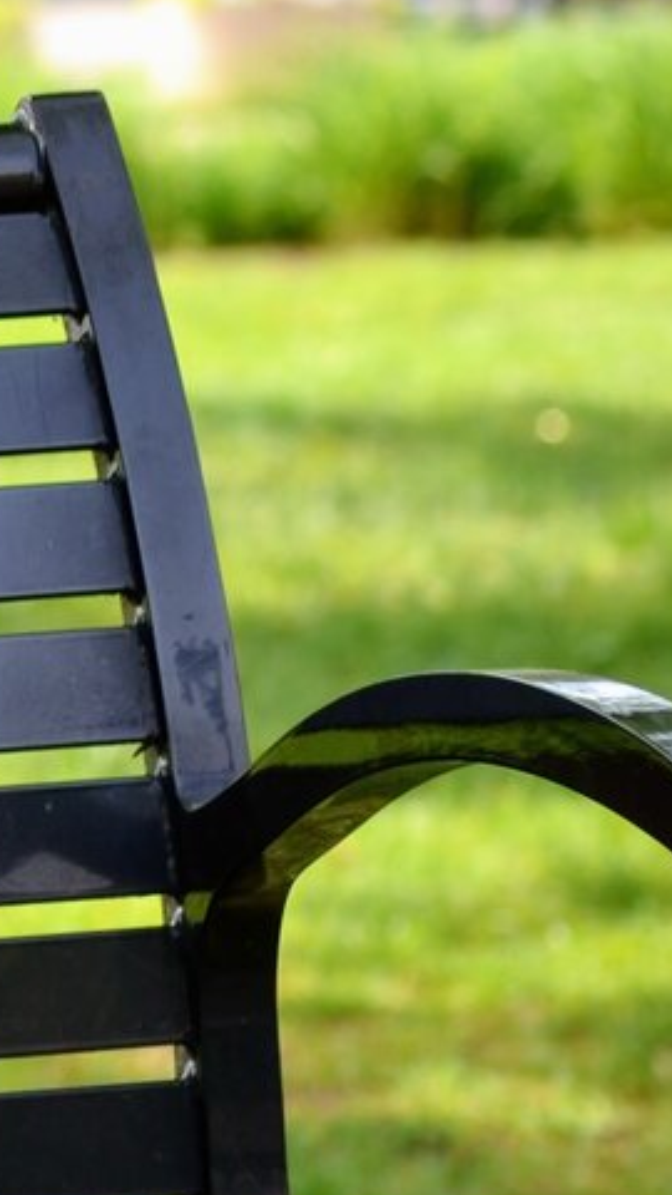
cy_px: -7
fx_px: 6972
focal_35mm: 220
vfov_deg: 9.7
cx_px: -1710
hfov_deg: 5.1
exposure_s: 1/400
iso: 100
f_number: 2.8
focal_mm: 35
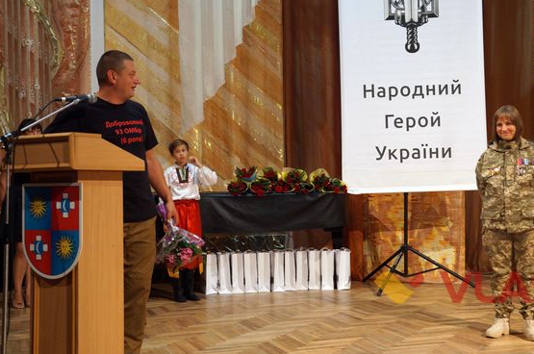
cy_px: 157
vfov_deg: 25.4
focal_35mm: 53
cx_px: 316
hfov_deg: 37.5
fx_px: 785
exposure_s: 1/60
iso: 640
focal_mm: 28
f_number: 4
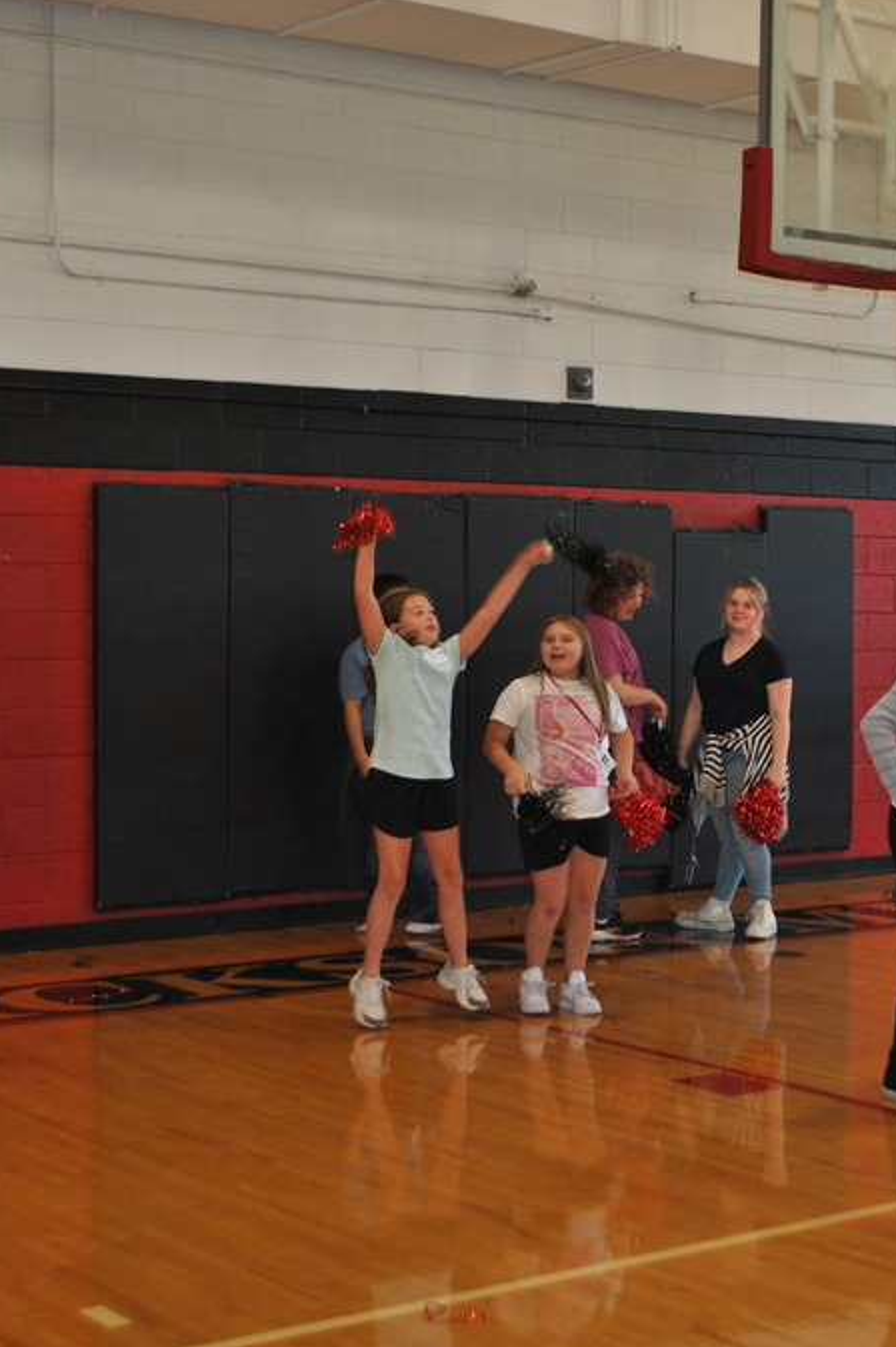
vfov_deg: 31.4
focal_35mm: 64
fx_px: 2392
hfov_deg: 21.0
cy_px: 674
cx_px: 684
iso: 200
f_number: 4.5
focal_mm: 28
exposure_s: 1/60
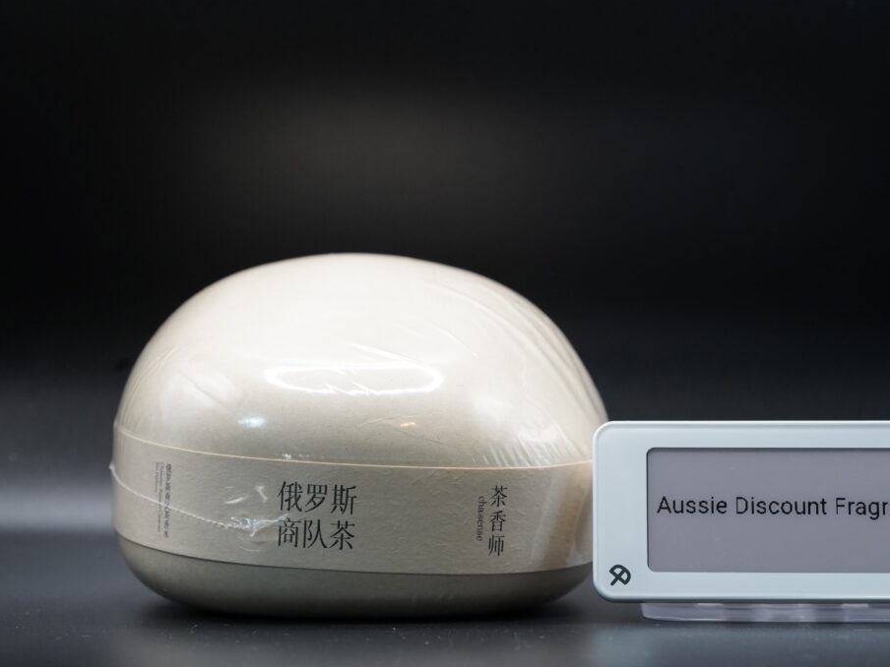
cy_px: 334
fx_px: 2520
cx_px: 393
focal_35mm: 98
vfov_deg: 15.1
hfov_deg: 20.0
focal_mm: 90
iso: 3200
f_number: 8
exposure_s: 1/100
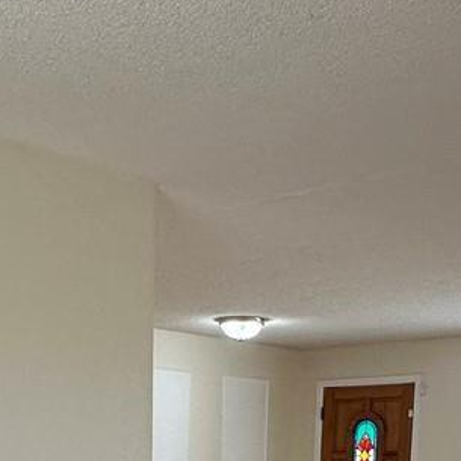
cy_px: 667
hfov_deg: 26.3
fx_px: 979
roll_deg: -0.2
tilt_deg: -11.9
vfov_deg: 22.4
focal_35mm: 65
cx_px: 142
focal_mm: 2.22
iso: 160
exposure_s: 1/120
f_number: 2.2
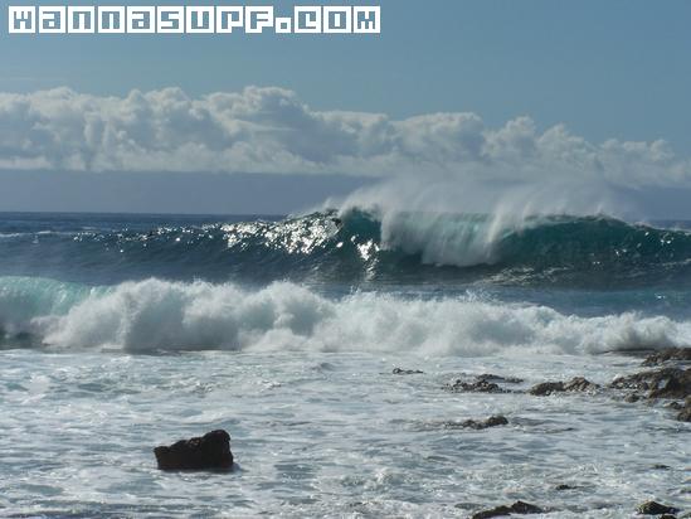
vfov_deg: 12.7
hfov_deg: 16.8
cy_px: 260
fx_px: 2336
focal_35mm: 117
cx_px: 346
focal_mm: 19.4
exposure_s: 1/1500
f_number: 6.3
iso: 80
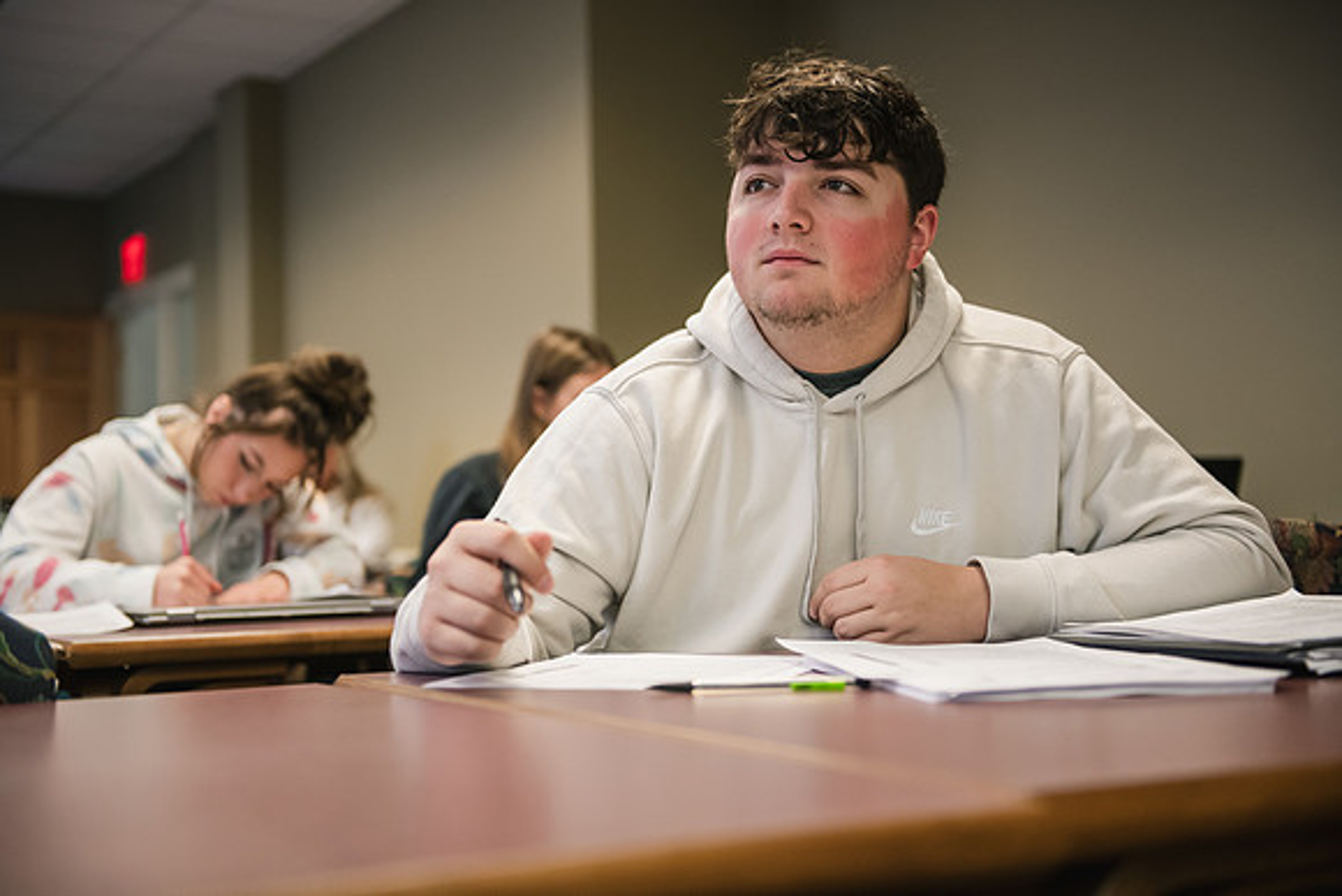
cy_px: 448
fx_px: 1864
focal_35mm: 50
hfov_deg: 39.6
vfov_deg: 27.0
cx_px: 671
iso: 1250
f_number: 2.8
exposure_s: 1/200
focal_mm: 50
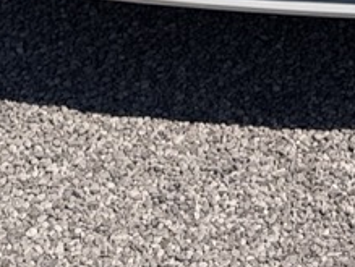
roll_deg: +0.3
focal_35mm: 140
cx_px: 472
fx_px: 1438
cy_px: -359
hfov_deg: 13.5
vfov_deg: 9.5
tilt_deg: -14.9
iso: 80
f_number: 1.78
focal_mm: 6.76
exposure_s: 1/14286
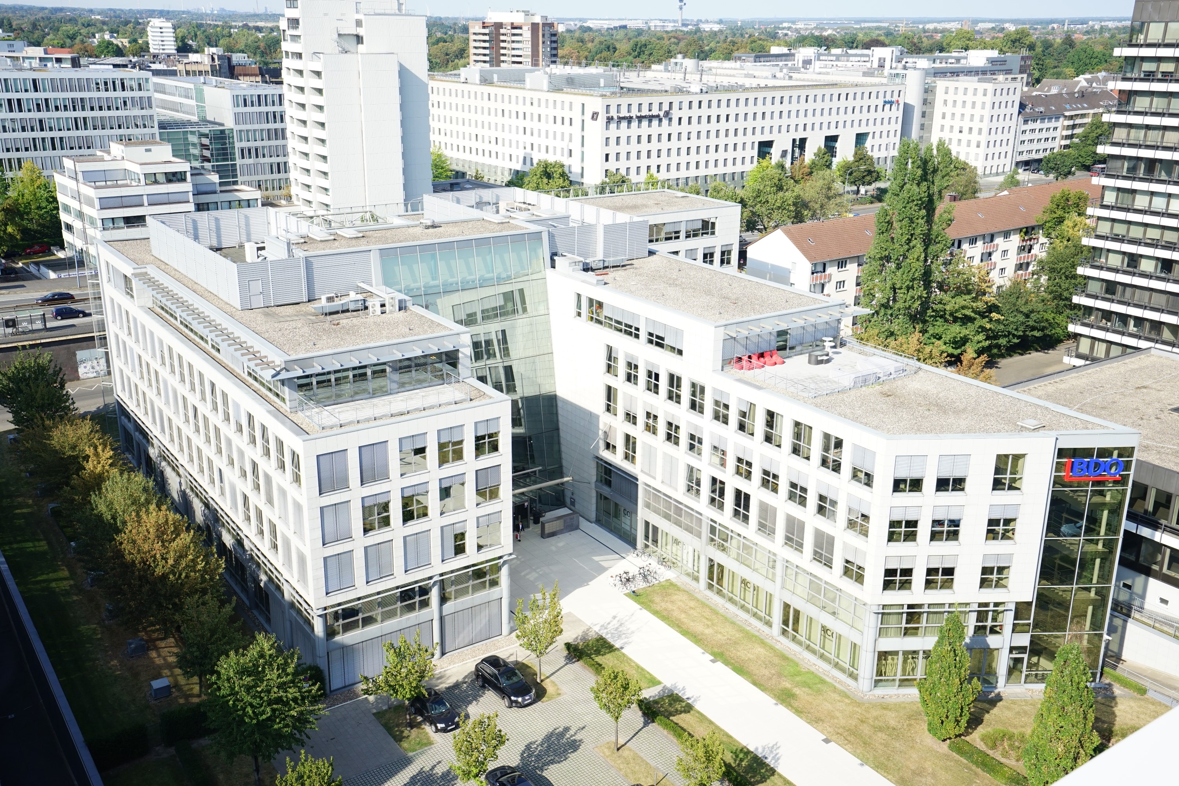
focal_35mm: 35
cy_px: 393
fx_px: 1146
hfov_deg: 54.4
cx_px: 590
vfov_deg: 37.8
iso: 400
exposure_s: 1/500
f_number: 8
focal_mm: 35
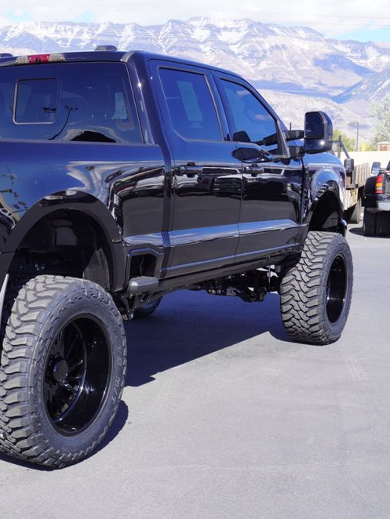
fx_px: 871
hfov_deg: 24.2
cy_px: 263
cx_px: 3
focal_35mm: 58
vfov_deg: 33.2
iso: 100
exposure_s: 1/160
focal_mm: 26
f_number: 7.1
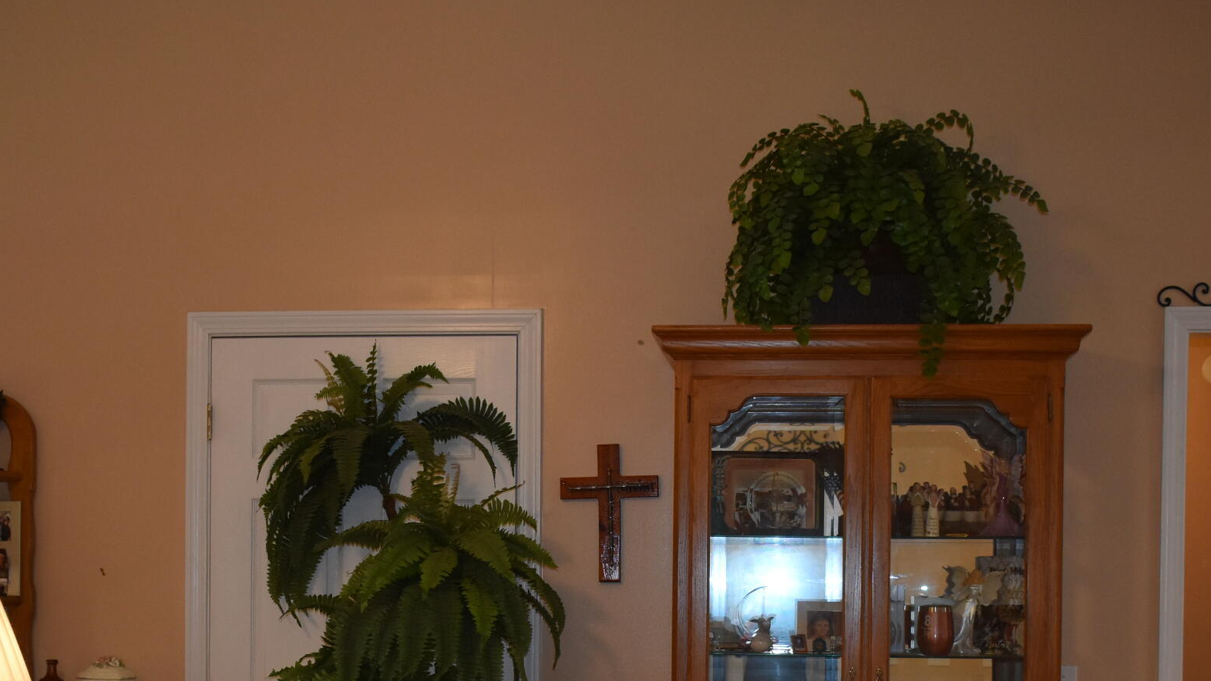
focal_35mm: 60
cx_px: 506
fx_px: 1927
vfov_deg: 19.7
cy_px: 599
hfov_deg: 34.8
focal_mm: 20
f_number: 3.8
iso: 800
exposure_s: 1/160
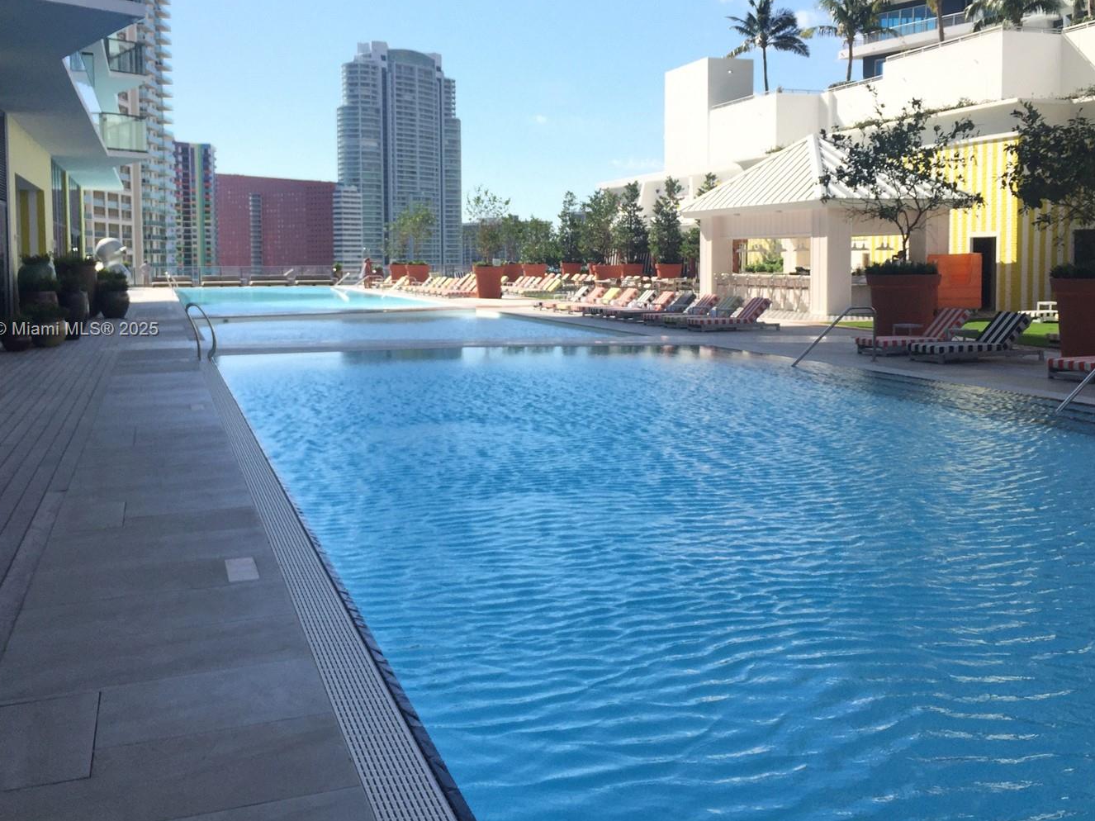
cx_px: 555
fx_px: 1107
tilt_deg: -3.6
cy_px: 330
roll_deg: +0.1
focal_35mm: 35
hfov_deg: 52.6
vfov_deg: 40.5
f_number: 2.2
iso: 32
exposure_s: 1/2083
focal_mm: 4.15
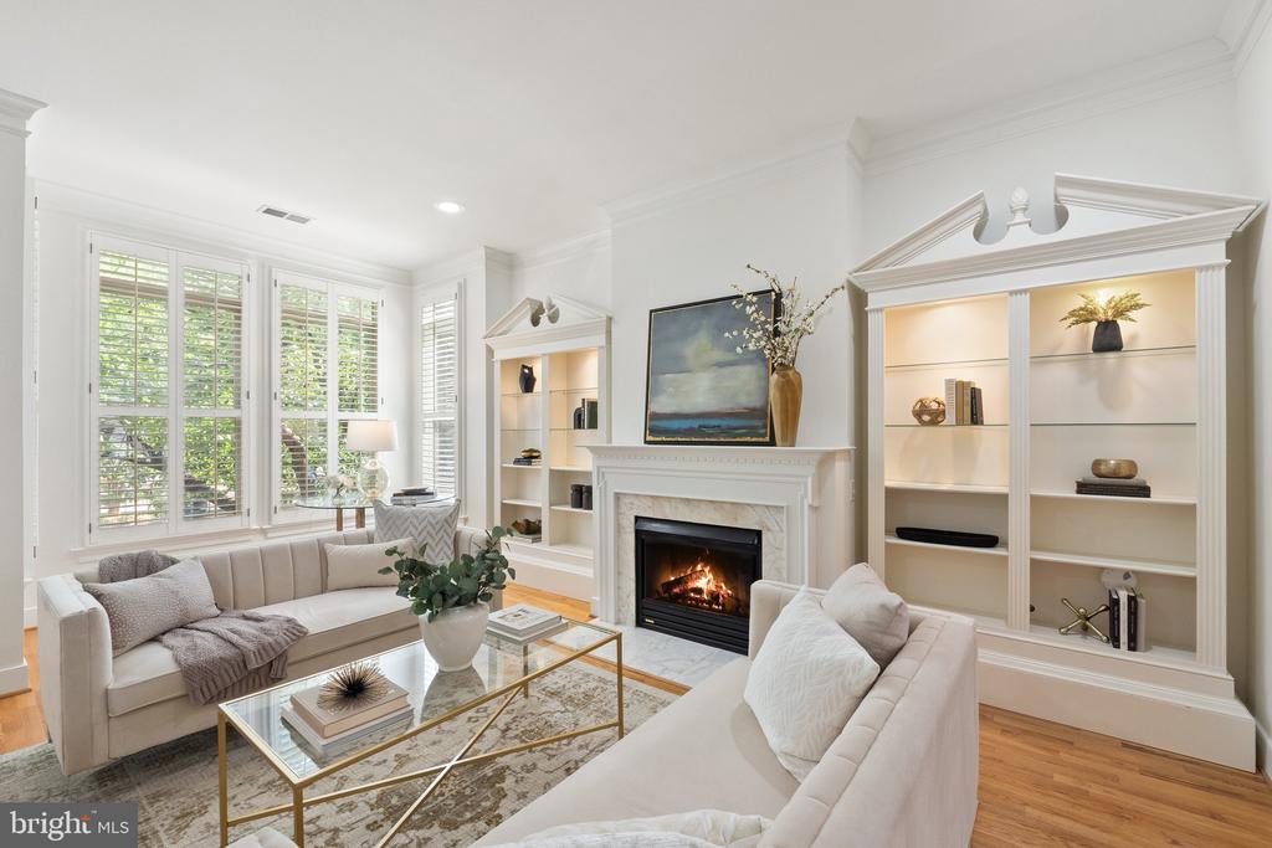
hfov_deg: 100.4
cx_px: 636
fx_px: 530
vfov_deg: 77.3
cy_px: 424
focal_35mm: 15
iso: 800
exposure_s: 1/8
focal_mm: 10
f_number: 8
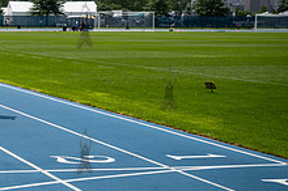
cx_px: -85
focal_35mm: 95
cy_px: 88
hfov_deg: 19.8
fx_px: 759
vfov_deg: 14.4
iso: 100
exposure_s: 1/1000
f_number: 5
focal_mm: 35
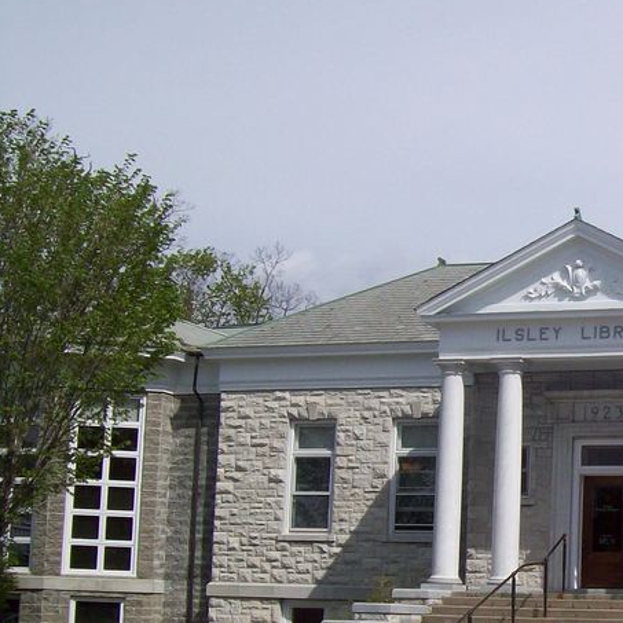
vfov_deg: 23.9
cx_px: 696
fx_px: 1466
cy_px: 424
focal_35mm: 72
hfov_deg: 22.5
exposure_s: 1/991
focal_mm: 6
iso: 80
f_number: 4.8
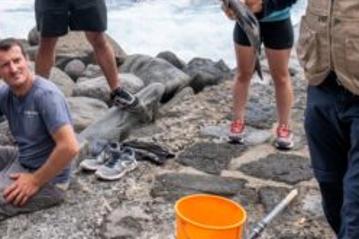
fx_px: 618
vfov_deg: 21.5
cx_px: 126
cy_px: 41
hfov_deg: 32.2
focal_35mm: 62
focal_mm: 20
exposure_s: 1/400
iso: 200
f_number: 8
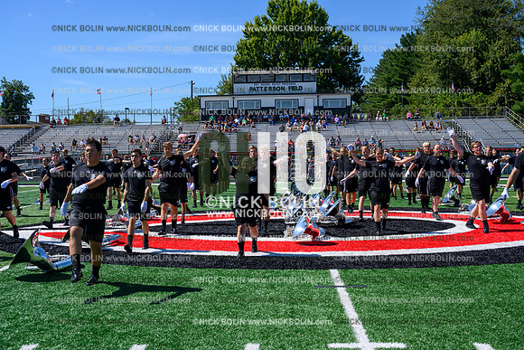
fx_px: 597
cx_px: 262
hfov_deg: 47.4
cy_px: 175
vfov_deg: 32.6
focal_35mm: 41
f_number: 8
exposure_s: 1/500
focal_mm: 41
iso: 160
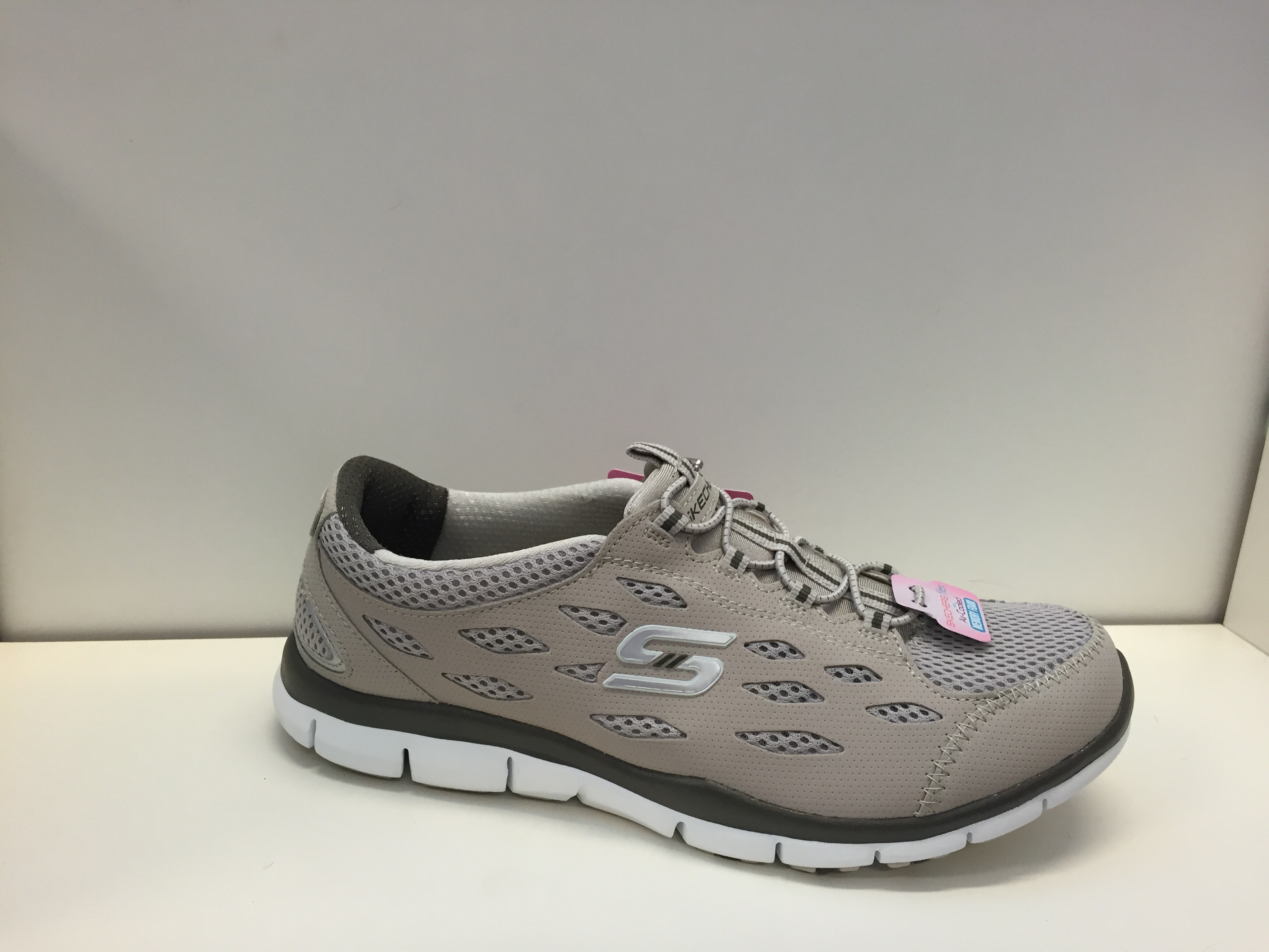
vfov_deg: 48.2
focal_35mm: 29
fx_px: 1063
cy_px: 476
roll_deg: -2.7
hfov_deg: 61.7
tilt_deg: -16.9
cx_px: 634
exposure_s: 1/33
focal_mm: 4.15
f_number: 2.2
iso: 40
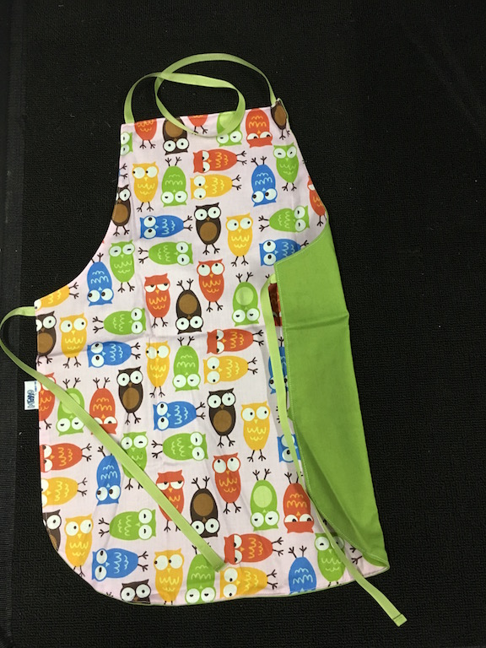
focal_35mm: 29
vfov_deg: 61.7
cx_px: 243
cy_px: 324
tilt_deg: -78.4
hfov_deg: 48.2
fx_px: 543
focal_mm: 4.15
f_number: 2.2
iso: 200
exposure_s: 1/33
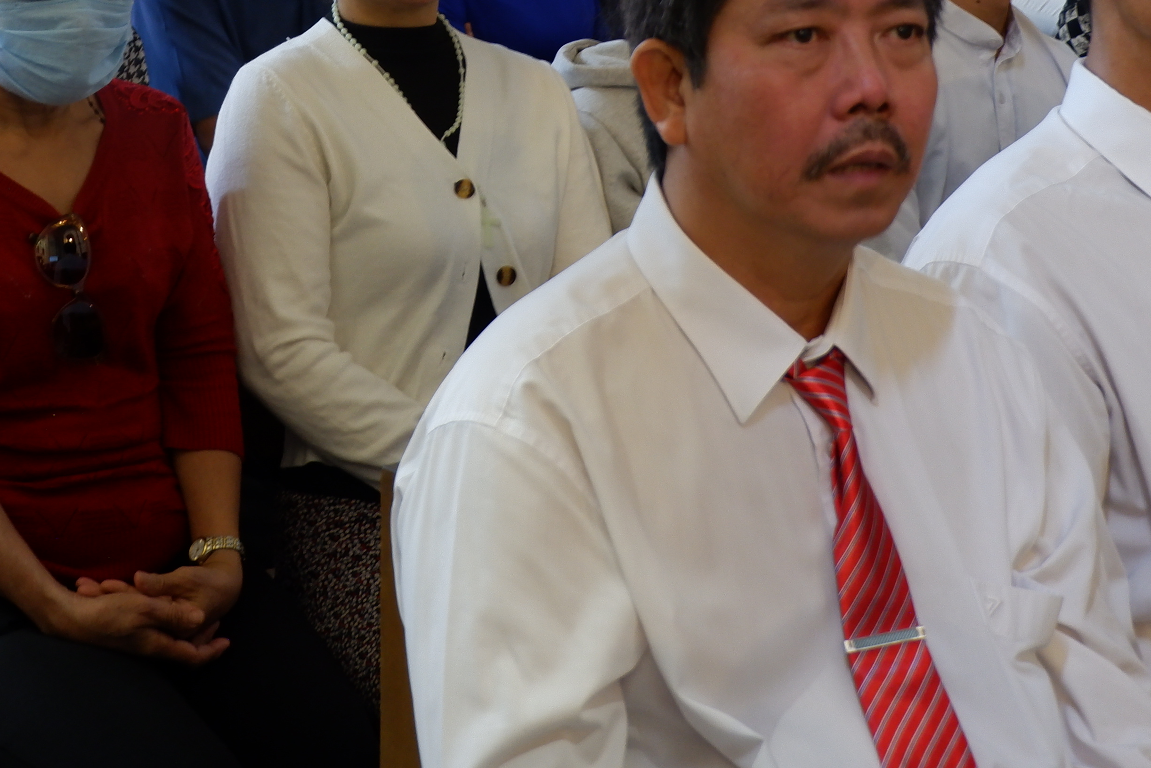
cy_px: -108
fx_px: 2590
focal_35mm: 81
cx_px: 372
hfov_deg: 24.9
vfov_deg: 16.3
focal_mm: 22.2
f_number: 4
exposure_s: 1/7
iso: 400
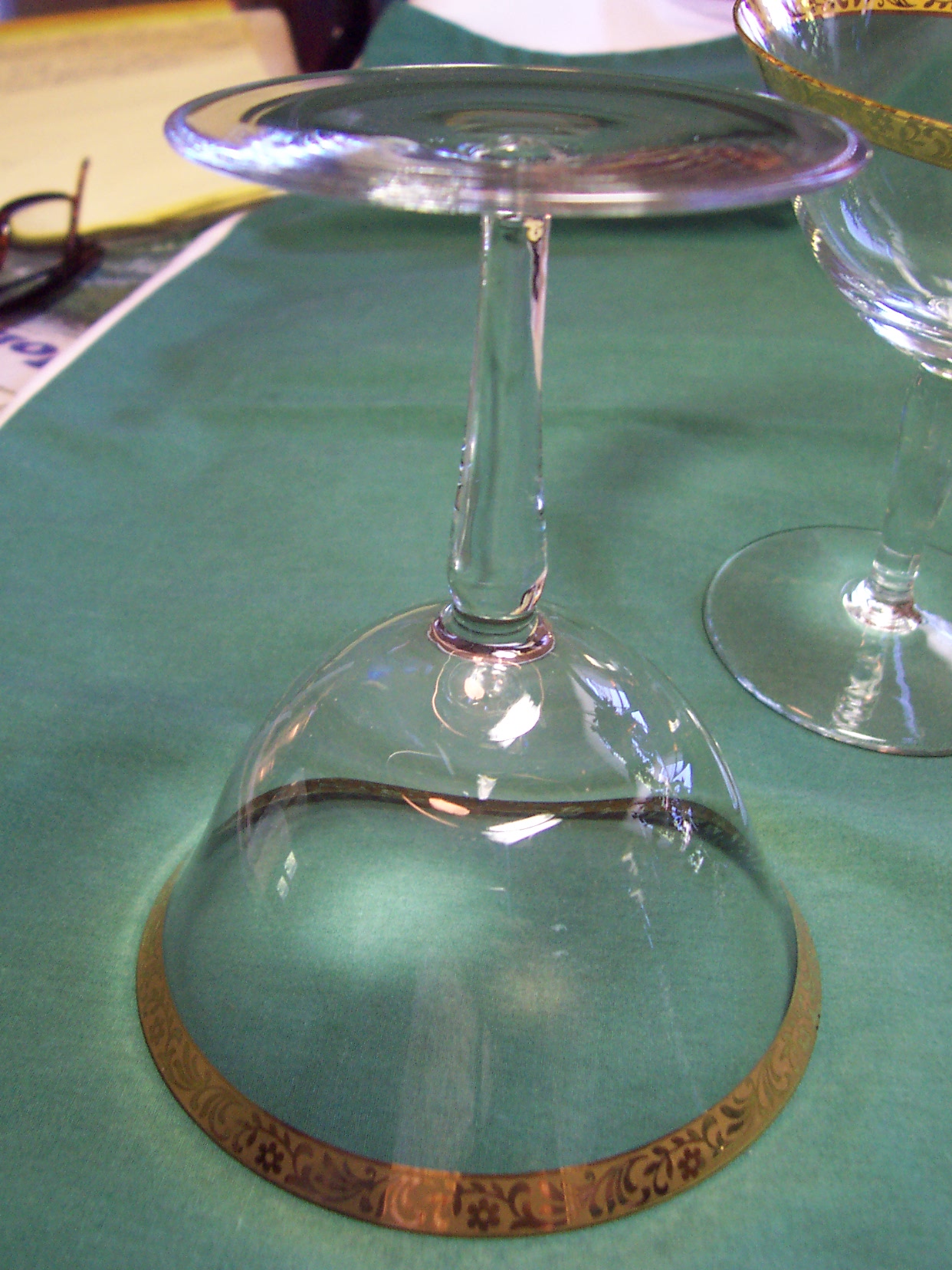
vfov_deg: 50.1
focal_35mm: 37
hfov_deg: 38.7
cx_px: 476
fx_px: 1357
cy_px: 635
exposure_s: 1/20
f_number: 2.8
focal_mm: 5.6
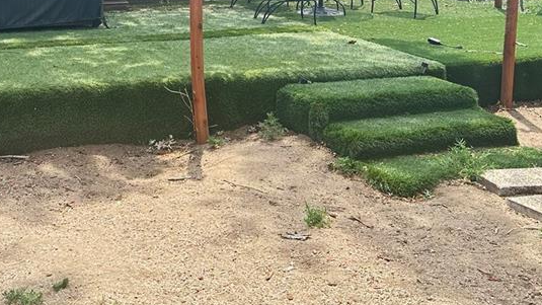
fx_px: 719
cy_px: -16
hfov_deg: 41.0
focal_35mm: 50
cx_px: 197
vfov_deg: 22.8
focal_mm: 6.86
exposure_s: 1/745
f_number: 1.78
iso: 80
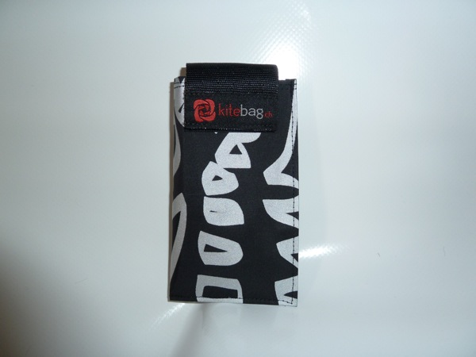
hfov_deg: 69.4
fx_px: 344
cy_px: 178
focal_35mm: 25
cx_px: 238
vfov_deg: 54.9
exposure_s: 1/30
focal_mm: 4.1
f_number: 3.3
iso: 100
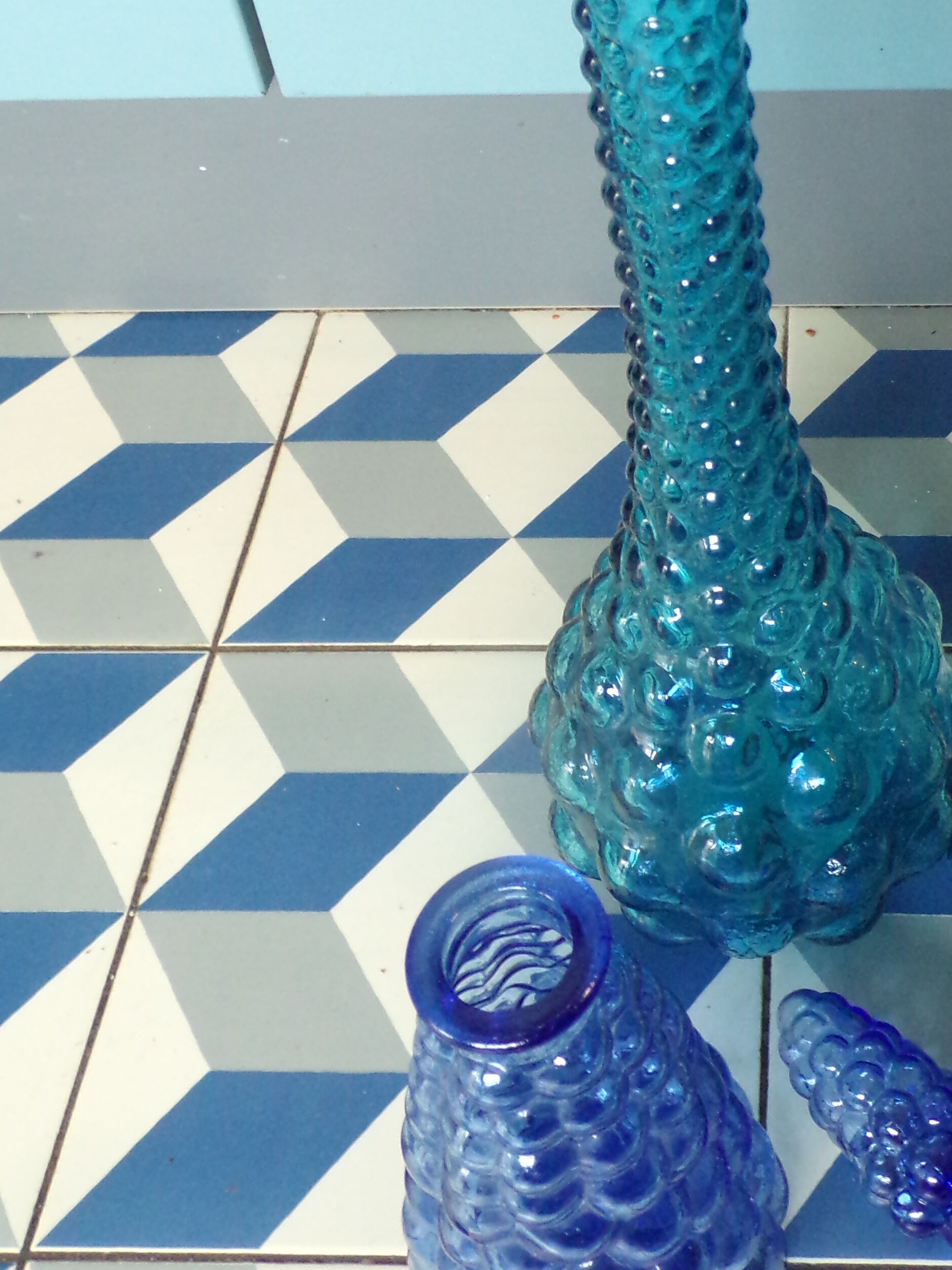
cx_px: 736
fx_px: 1613
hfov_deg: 32.1
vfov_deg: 42.7
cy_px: 496
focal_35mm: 44
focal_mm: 4.3
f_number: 3
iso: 400
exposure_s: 1/17
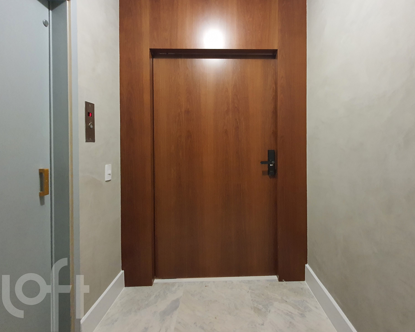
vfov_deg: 80.1
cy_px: 147
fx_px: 197
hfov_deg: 93.0
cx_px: 220
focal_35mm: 16
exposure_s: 1/30
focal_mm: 1.8
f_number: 2.2
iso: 640
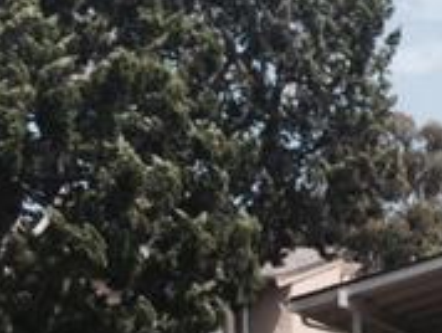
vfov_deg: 13.2
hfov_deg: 16.2
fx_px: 1330
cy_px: 549
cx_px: 770
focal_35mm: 104
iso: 32
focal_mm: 4.15
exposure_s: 1/1883
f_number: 2.2
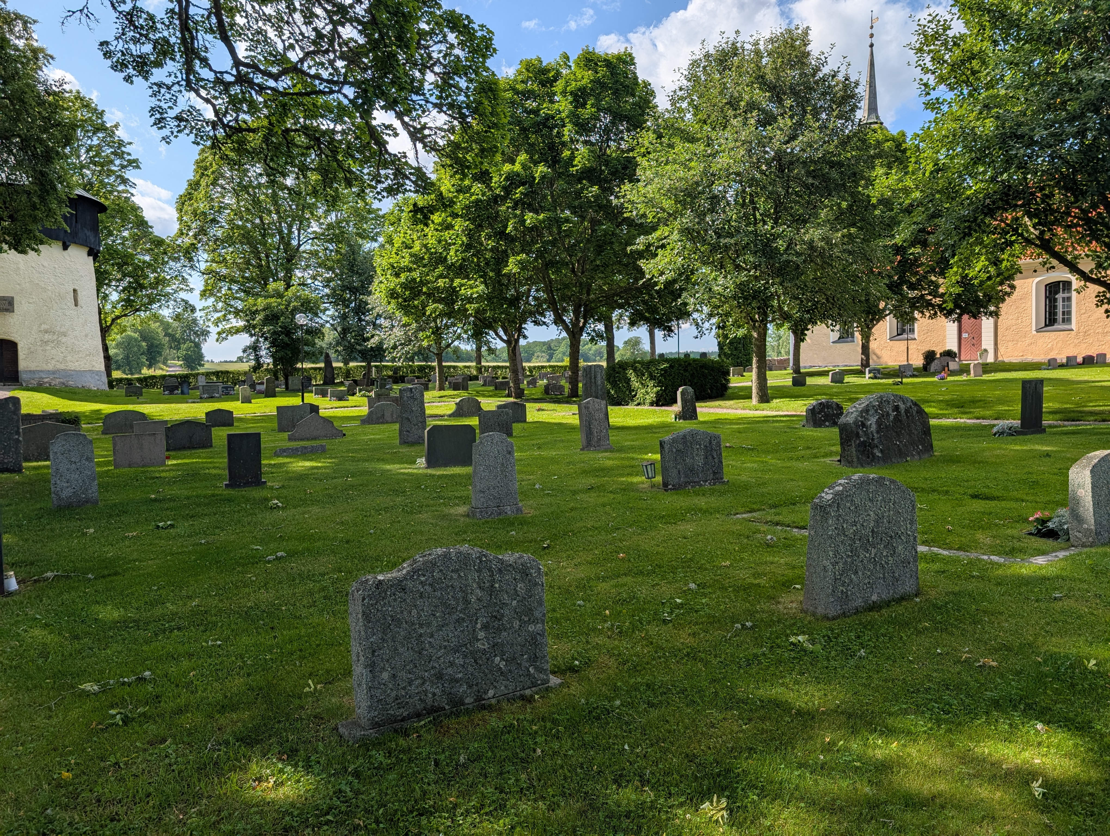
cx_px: 555
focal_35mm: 24
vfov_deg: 56.9
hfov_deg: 71.5
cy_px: 418
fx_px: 771
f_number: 1.68
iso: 19
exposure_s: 1/992
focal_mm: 6.9
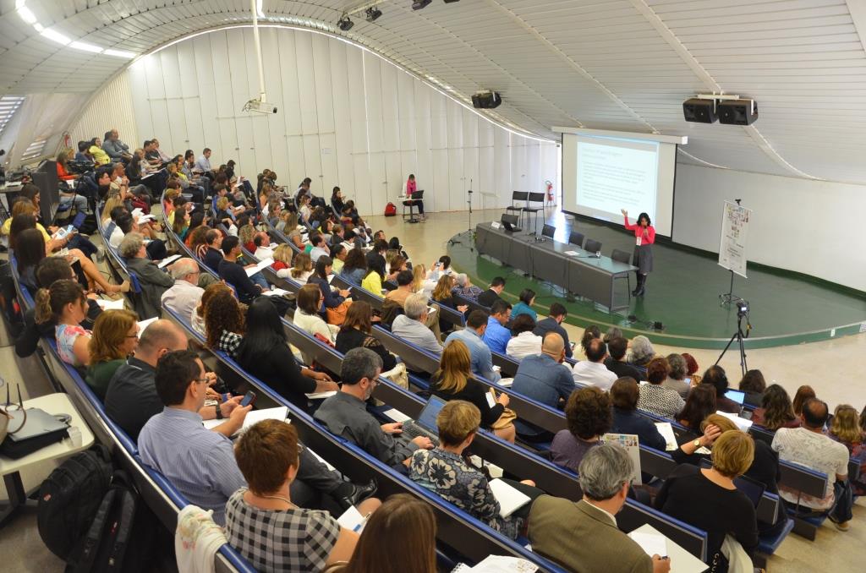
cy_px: 286
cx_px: 433
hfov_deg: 67.5
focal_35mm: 27
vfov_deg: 47.7
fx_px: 648
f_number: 3.5
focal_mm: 18
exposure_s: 1/80
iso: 1600
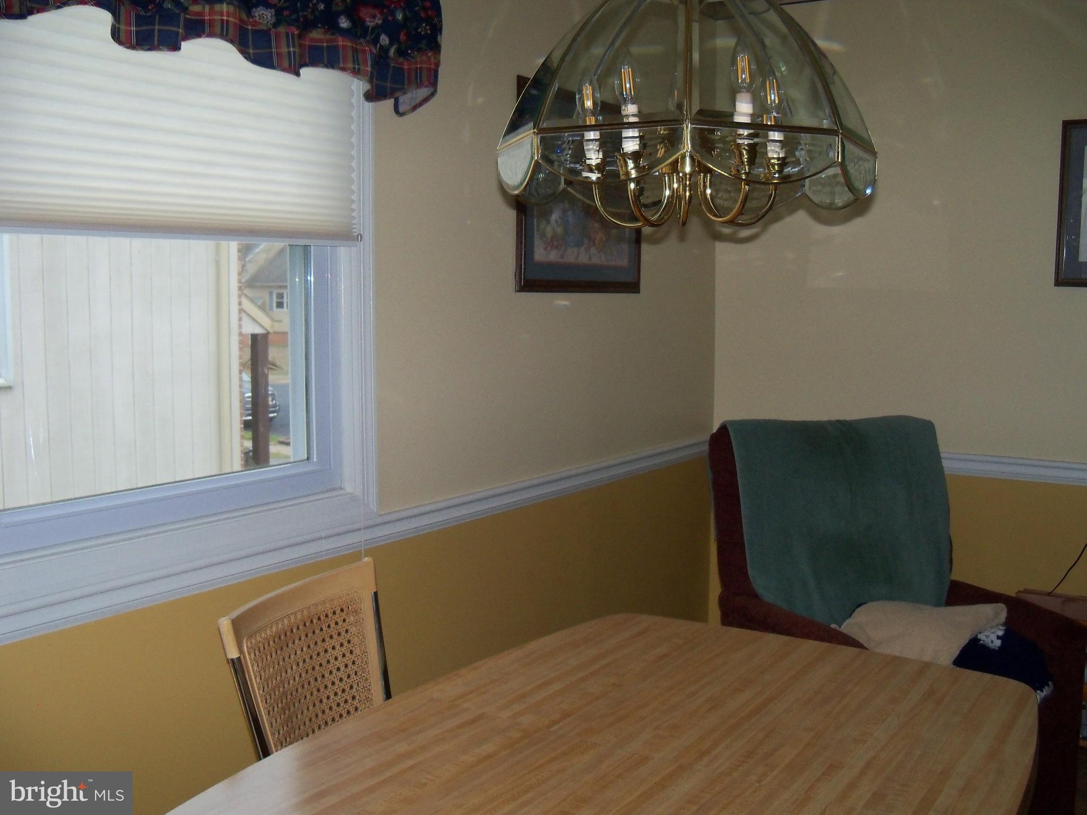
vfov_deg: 40.7
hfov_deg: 52.6
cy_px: 408
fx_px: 1099
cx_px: 544
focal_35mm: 35
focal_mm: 6.2
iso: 200
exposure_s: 1/30
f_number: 3.5
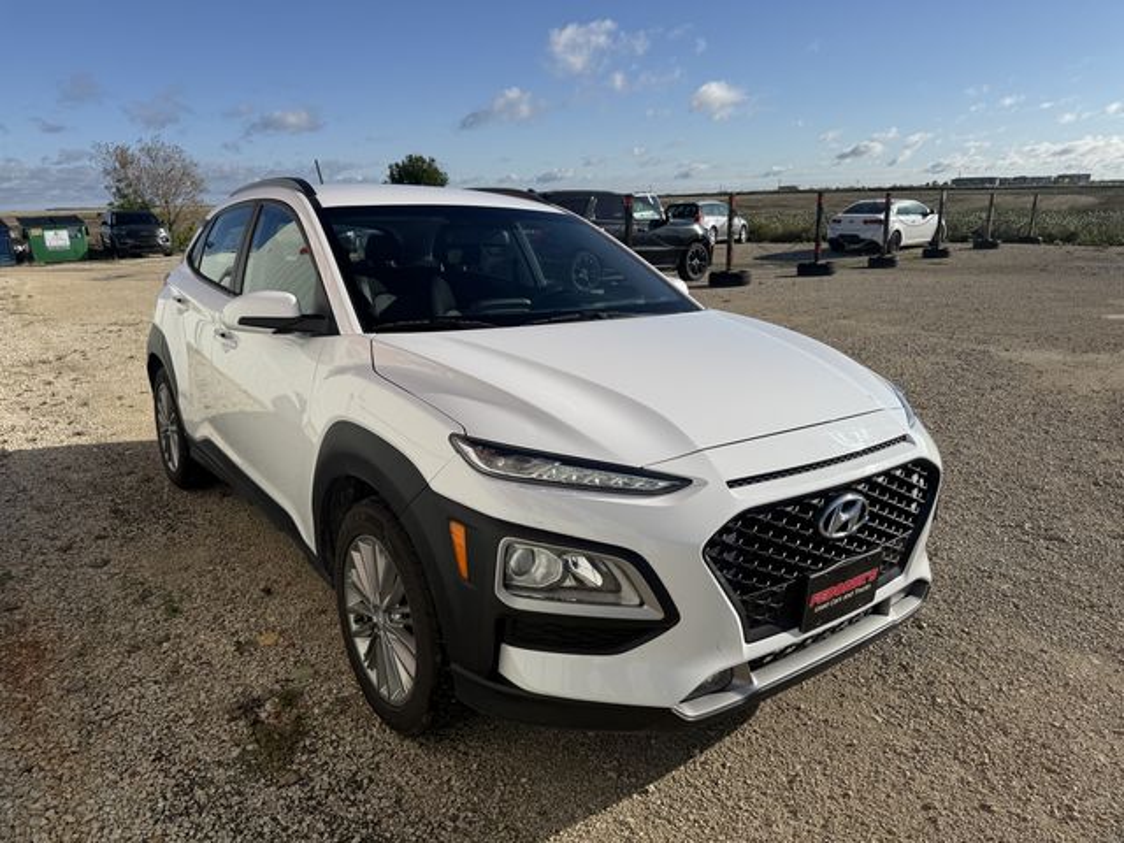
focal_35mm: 24
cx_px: 562
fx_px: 779
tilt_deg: -15.3
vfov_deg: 56.8
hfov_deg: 71.6
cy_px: 422
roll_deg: +1.0
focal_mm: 6.76
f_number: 1.78
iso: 80
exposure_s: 1/9091
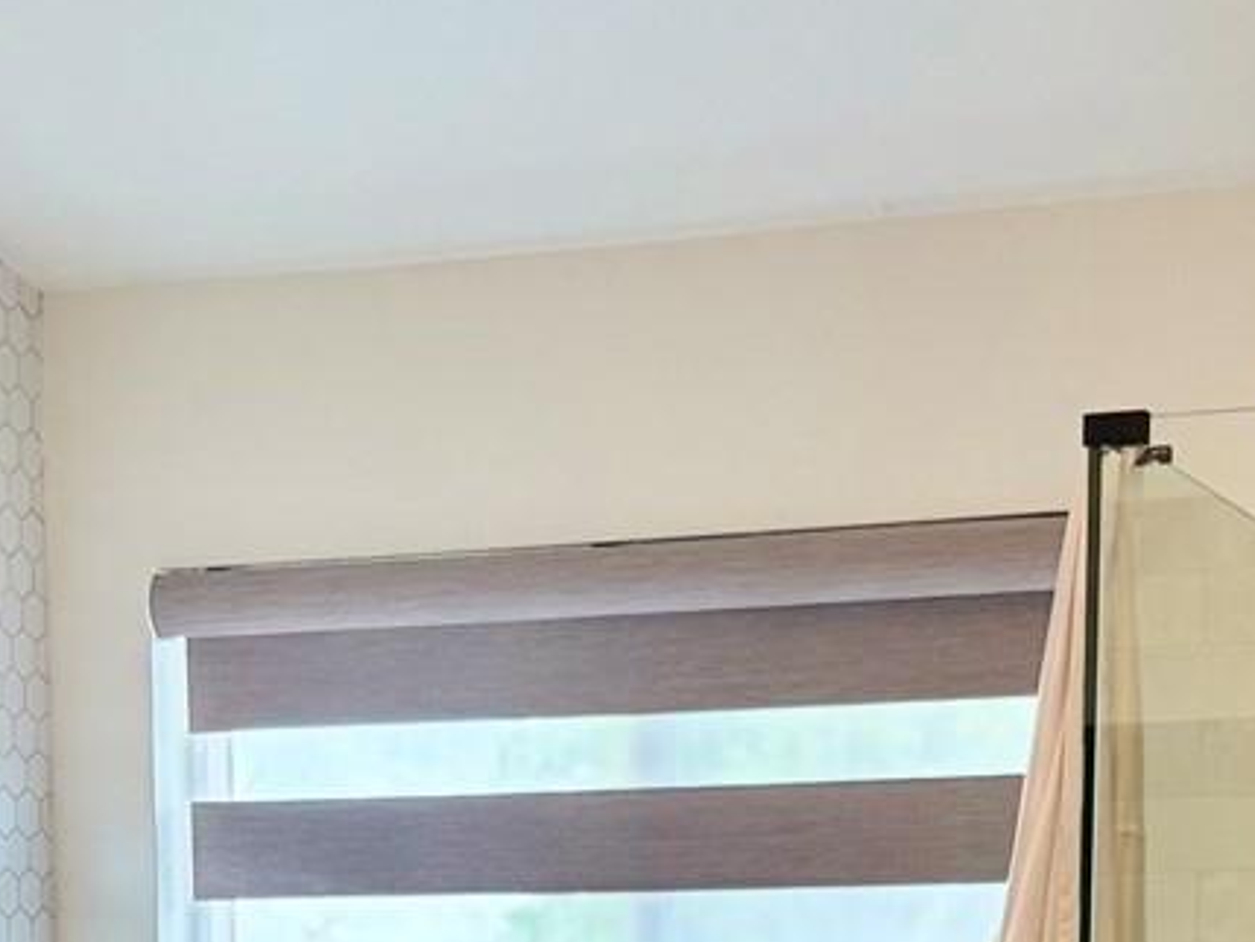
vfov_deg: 14.0
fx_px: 3518
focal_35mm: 97
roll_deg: +0.0
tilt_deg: -7.4
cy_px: 1550
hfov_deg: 20.2
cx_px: 535
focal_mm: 5.96
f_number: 1.6
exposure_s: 1/206
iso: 80
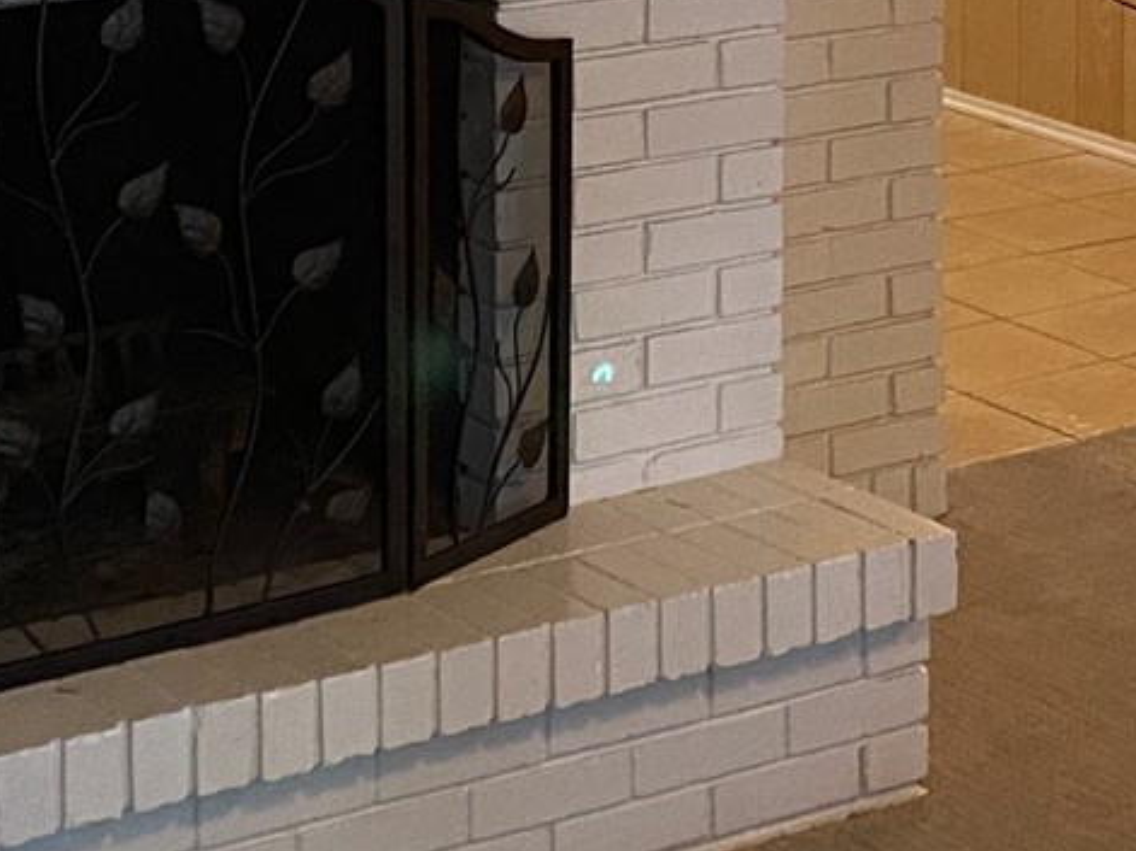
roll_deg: -0.6
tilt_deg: -2.6
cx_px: 1066
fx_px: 3707
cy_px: -362
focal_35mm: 113
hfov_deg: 17.1
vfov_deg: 12.5
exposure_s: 1/60
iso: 400
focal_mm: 4.25
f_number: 1.8
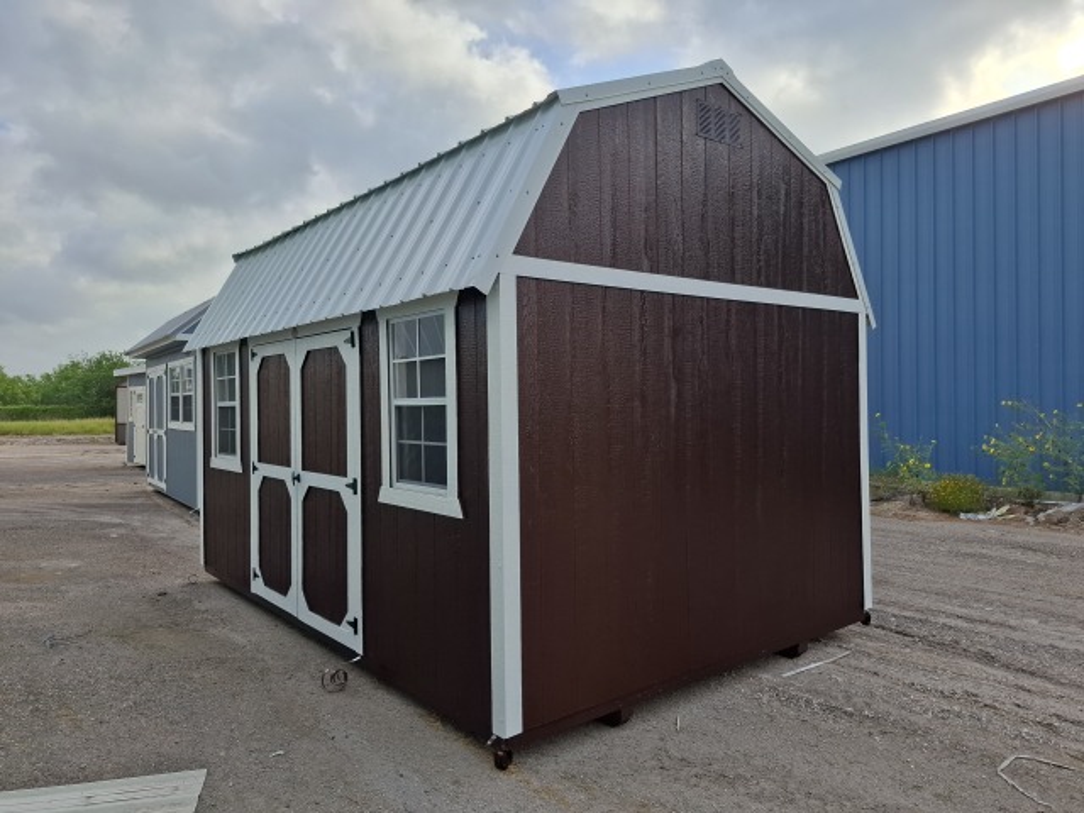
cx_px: 542
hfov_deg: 73.9
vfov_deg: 58.9
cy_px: 406
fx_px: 720
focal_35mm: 23
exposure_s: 1/1309
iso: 50
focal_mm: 5.54
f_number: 1.8
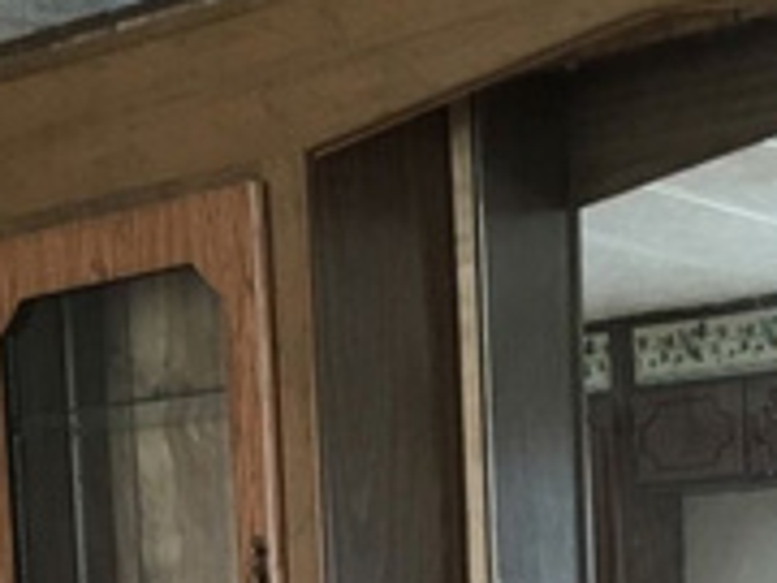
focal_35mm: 103
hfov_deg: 19.0
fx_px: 2312
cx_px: 220
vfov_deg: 13.5
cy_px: 885
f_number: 2.2
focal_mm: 4.15
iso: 200
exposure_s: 1/17
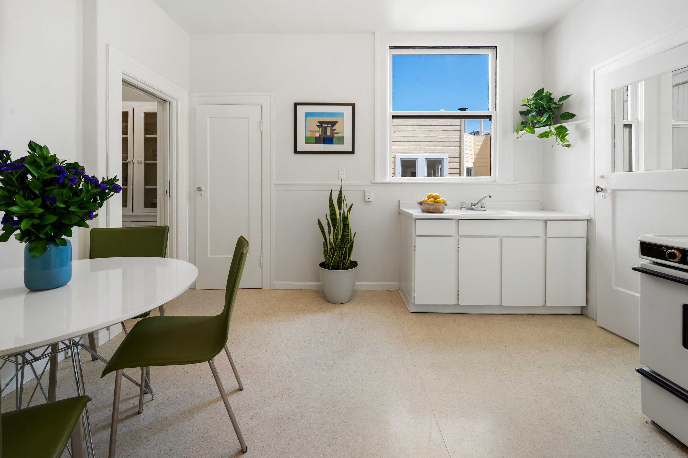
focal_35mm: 14
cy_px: 229
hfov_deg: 104.3
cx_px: 344
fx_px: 267
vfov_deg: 81.1
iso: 400
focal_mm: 14
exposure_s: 1/25
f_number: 9
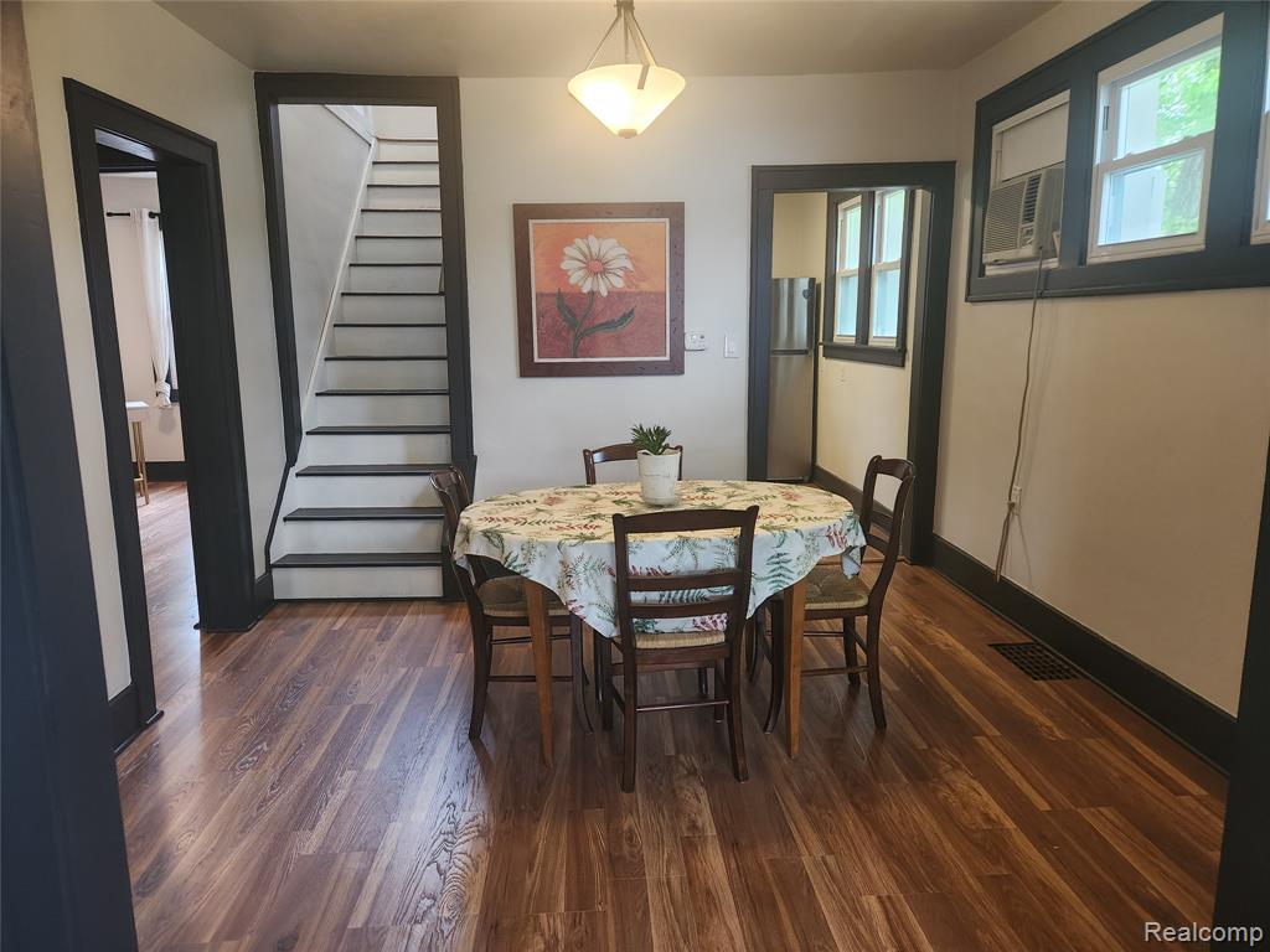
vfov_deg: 58.9
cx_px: 635
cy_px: 476
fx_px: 844
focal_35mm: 23
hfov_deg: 73.9
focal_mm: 5.4
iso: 320
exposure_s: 1/120
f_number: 1.8
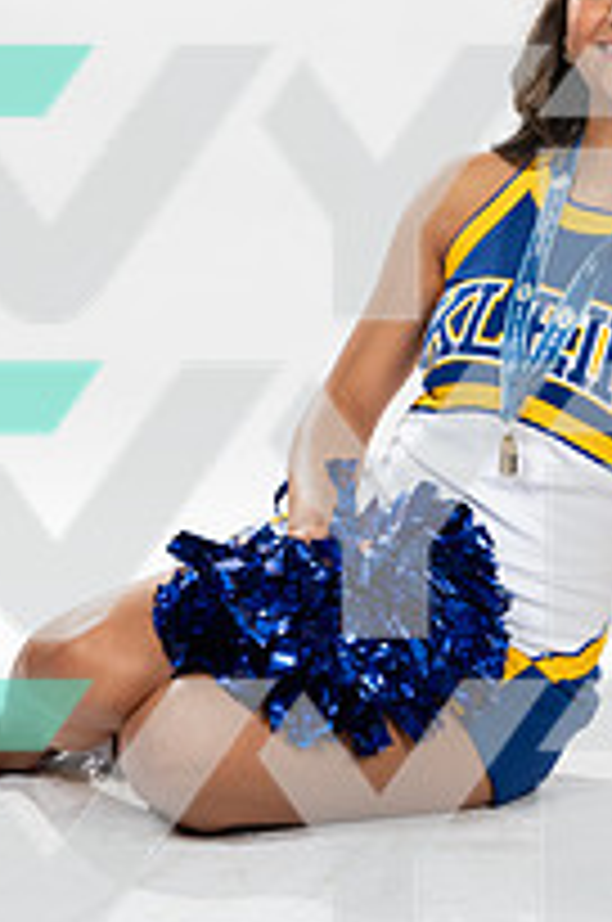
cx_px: 495
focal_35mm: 121
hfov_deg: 11.2
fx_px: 3096
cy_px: 504
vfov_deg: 16.9
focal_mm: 55
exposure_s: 1/320
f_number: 7.1
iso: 800
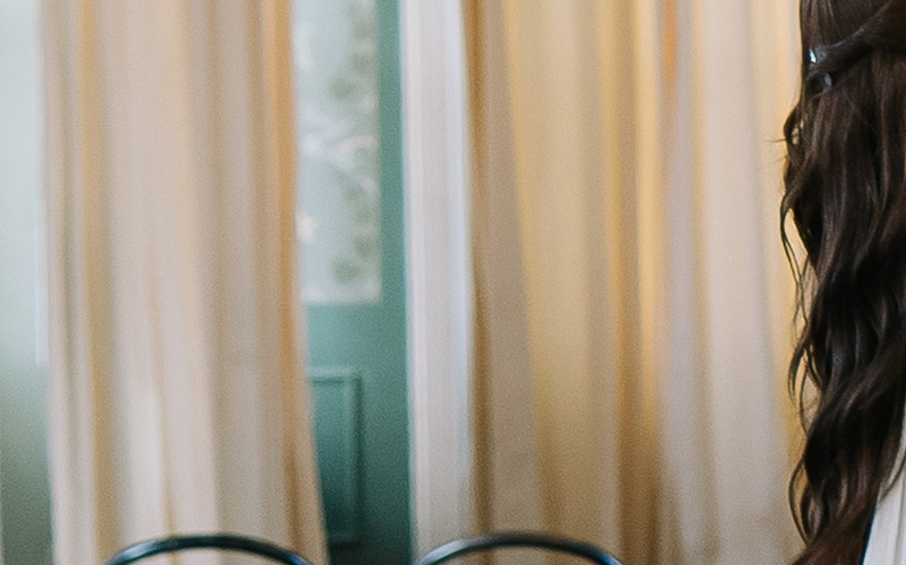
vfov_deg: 5.9
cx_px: 1265
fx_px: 5430
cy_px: 614
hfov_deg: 9.3
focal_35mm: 220
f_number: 2.8
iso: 500
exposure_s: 1/200
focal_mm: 30
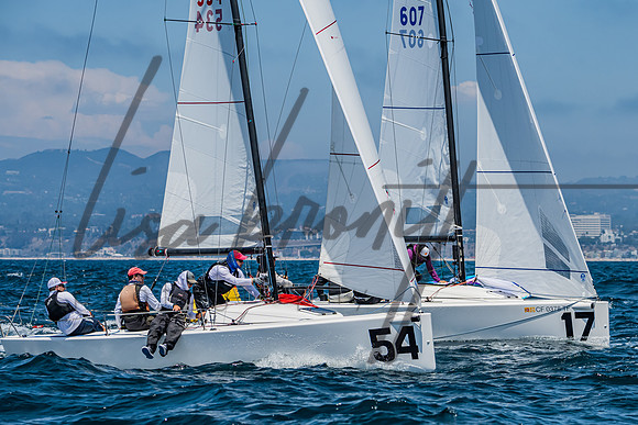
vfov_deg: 7.7
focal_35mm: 178
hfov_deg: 11.5
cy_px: 220
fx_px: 3162
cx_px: 356
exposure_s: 1/2500
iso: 400
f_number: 6.3
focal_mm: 150
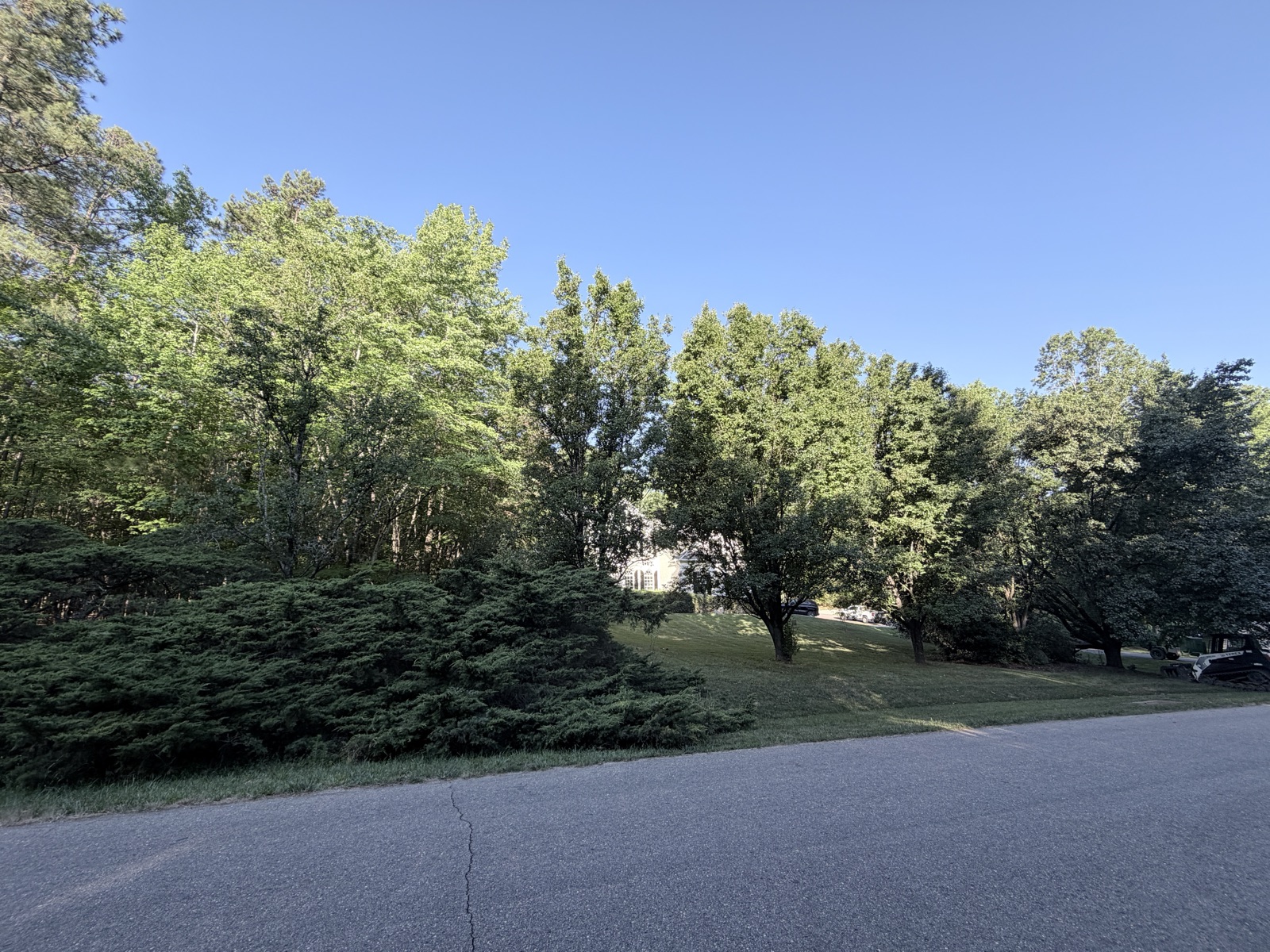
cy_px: 476
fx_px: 514
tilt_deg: +15.1
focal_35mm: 14
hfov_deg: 102.1
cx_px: 635
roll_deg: +2.1
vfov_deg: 85.7
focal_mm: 2.22
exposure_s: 1/312
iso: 50
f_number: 2.2
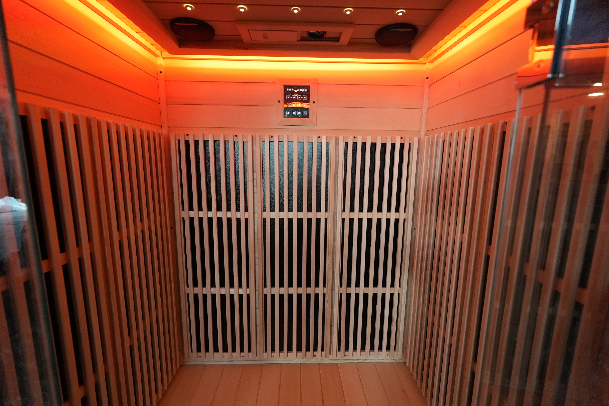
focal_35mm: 16
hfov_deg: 96.7
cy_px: 203
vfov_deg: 73.8
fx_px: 271
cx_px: 304
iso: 5000
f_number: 4
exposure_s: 1/160
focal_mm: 16
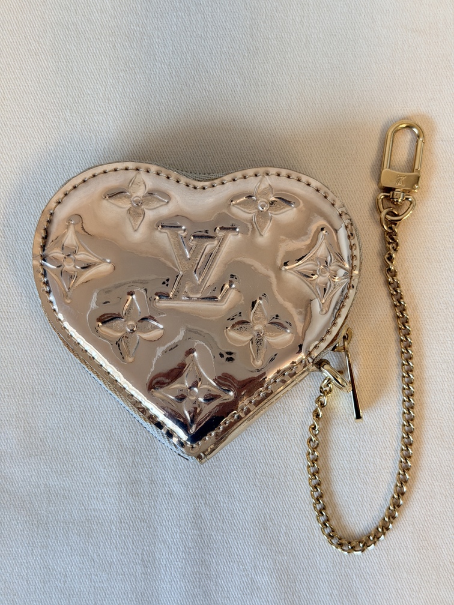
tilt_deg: -86.5
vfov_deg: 39.7
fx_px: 839
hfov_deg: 30.3
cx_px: 227
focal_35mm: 48
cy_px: 302
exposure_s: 1/100
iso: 125
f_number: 1.78
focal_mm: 6.76
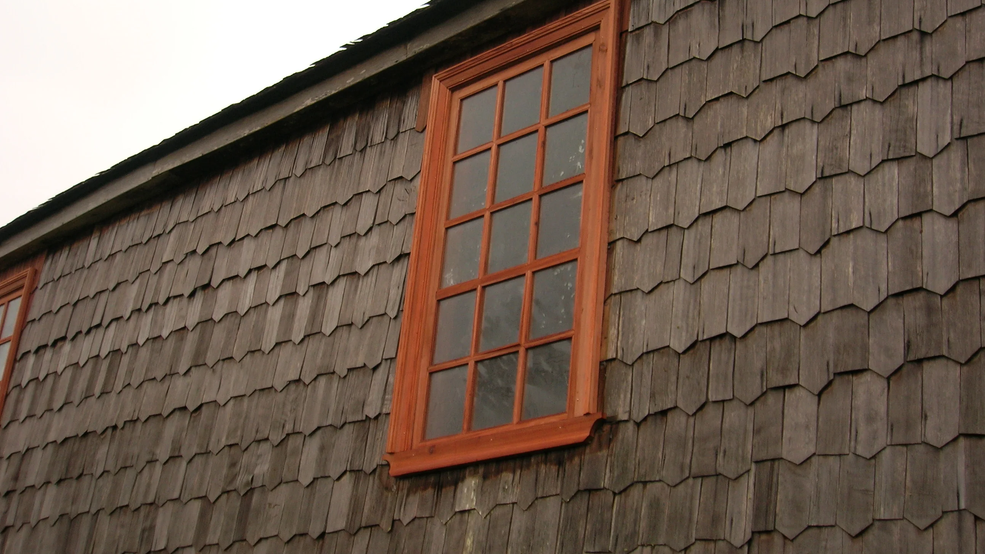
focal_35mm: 46
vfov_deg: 26.0
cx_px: 495
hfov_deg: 44.6
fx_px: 1201
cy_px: 246
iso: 50
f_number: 3.1
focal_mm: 7
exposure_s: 1/50.8
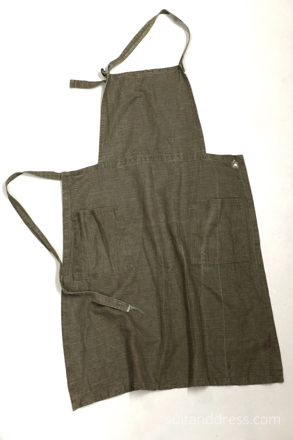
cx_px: 146
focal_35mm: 48
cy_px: 220
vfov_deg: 41.1
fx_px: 586
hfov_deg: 28.1
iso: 400
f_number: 4
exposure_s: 1/100
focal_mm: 32
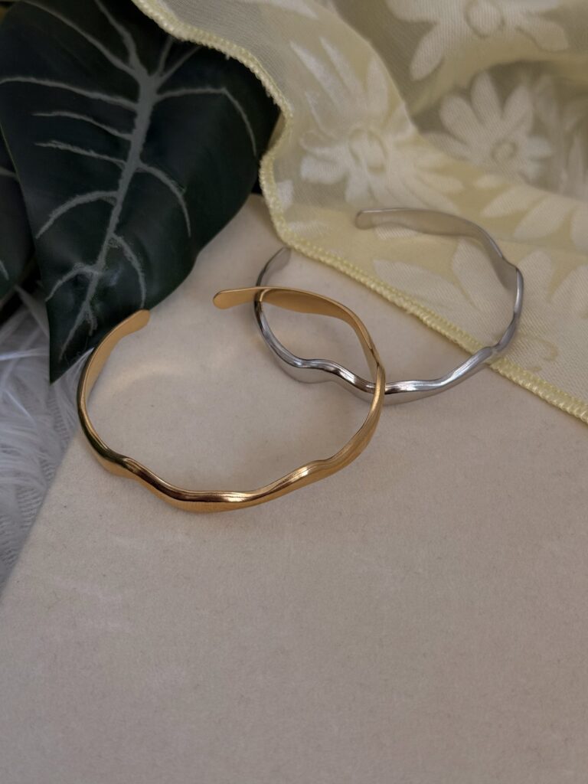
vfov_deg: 39.7
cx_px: 294
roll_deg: -10.0
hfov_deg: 30.3
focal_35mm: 48
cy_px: 392
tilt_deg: -43.8
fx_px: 1087
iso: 100
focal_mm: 6.76
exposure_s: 1/100
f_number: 1.78
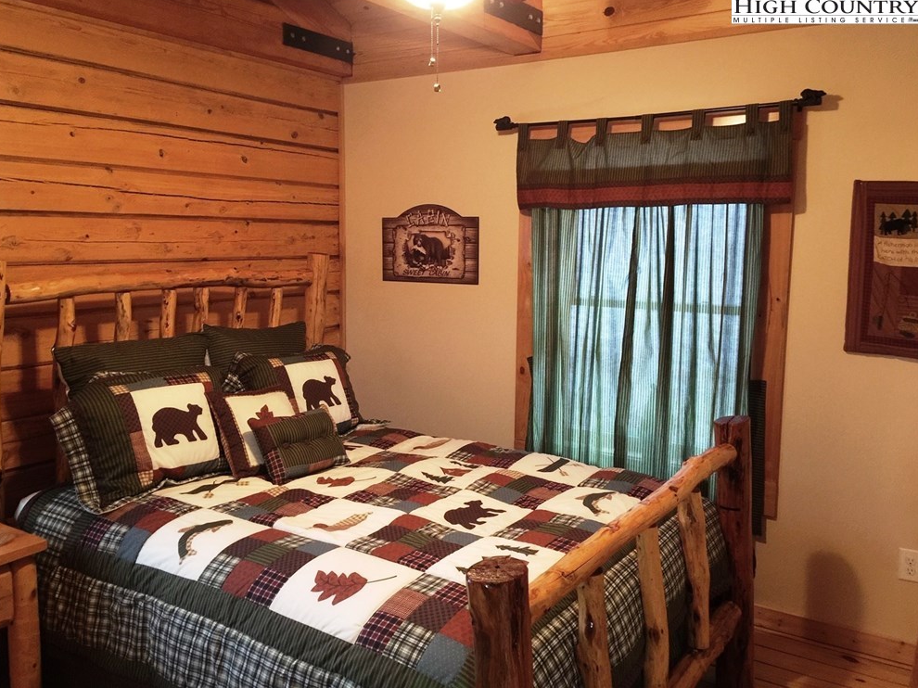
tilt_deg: -7.0
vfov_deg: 46.8
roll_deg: -0.2
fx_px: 795
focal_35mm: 30
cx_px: 446
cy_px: 333
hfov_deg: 60.0
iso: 80
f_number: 2.2
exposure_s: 1/4
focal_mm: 4.15
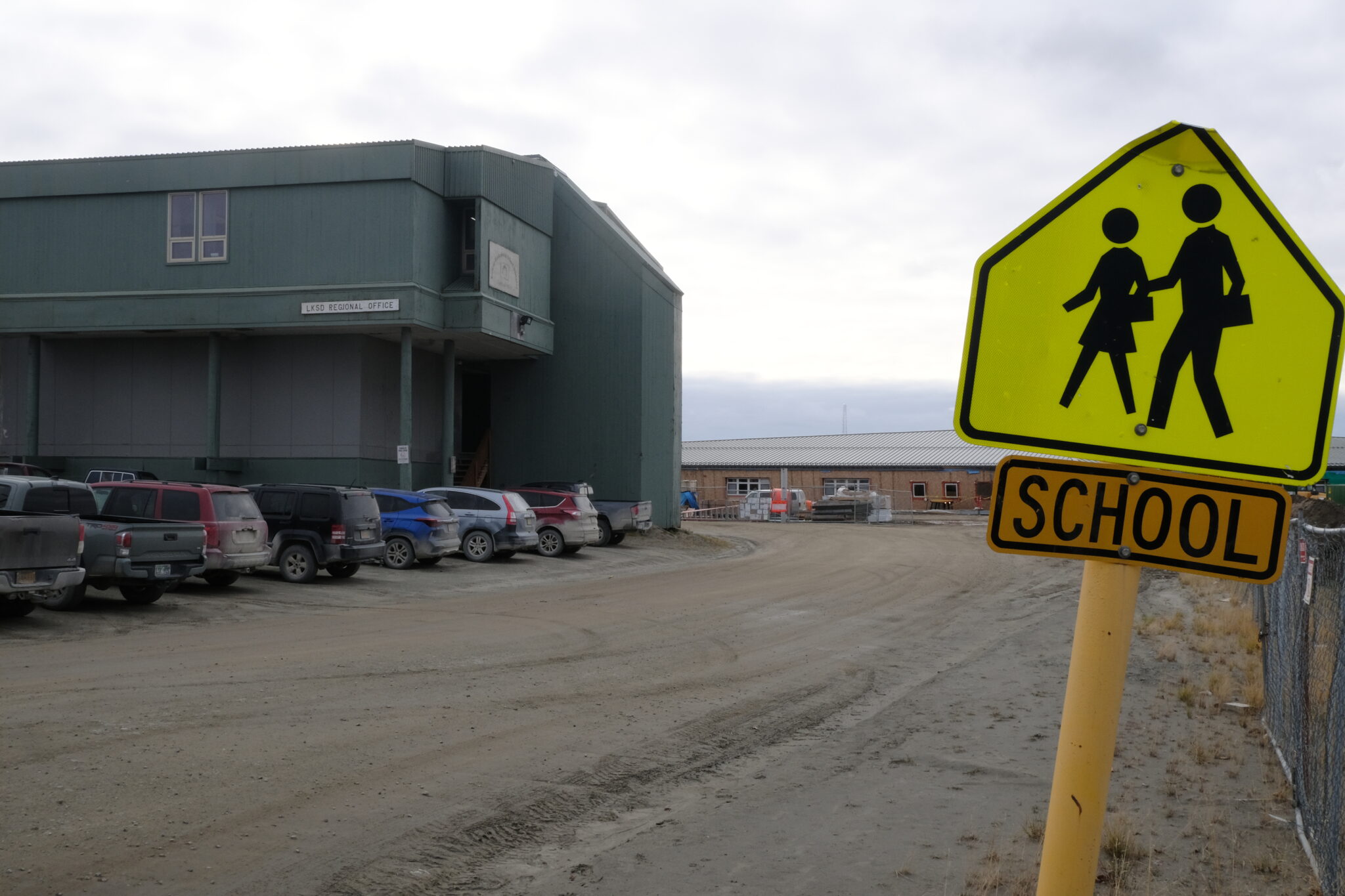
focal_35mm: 37
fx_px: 1382
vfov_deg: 35.9
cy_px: 448
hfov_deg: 51.9
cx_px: 672
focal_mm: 24.9
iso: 800
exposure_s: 1/100
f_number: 22
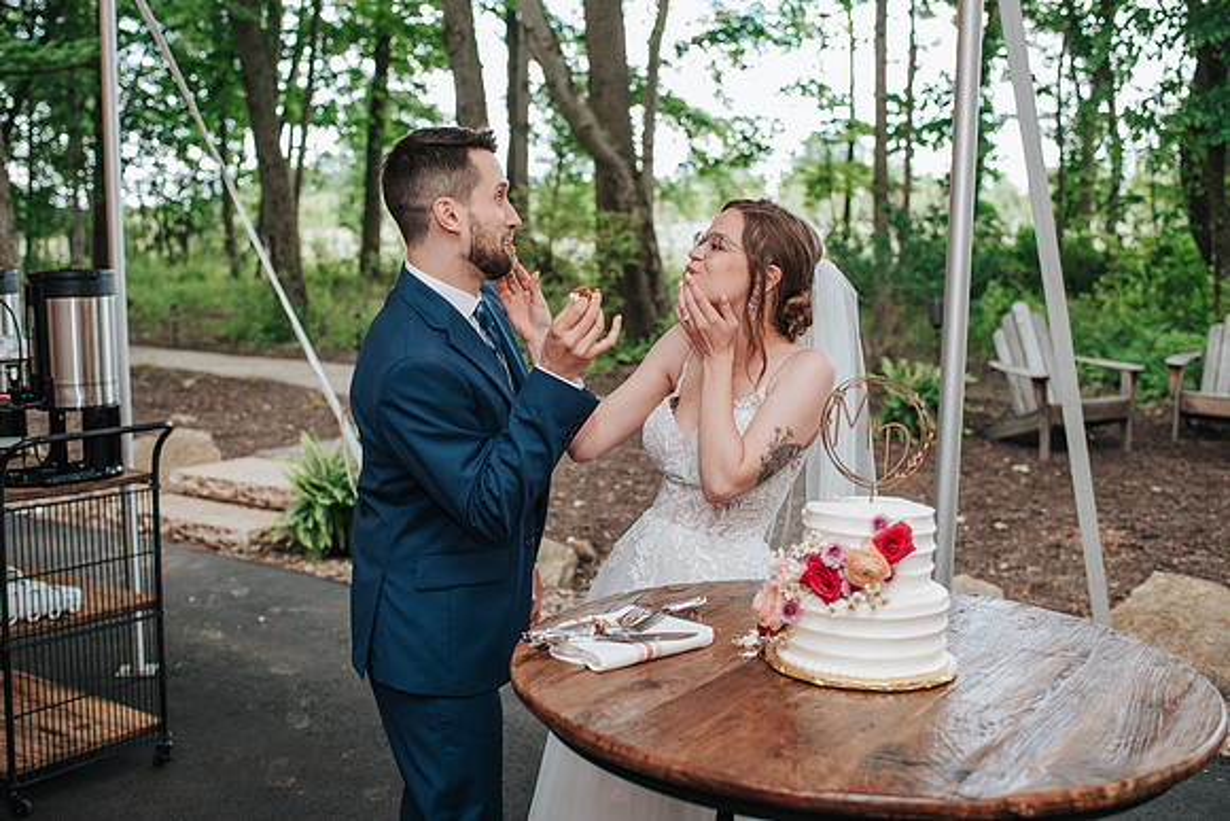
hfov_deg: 49.7
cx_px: 593
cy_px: 378
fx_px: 1328
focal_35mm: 39
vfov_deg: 34.3
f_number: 2.8
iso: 500
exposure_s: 1/200
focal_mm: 35
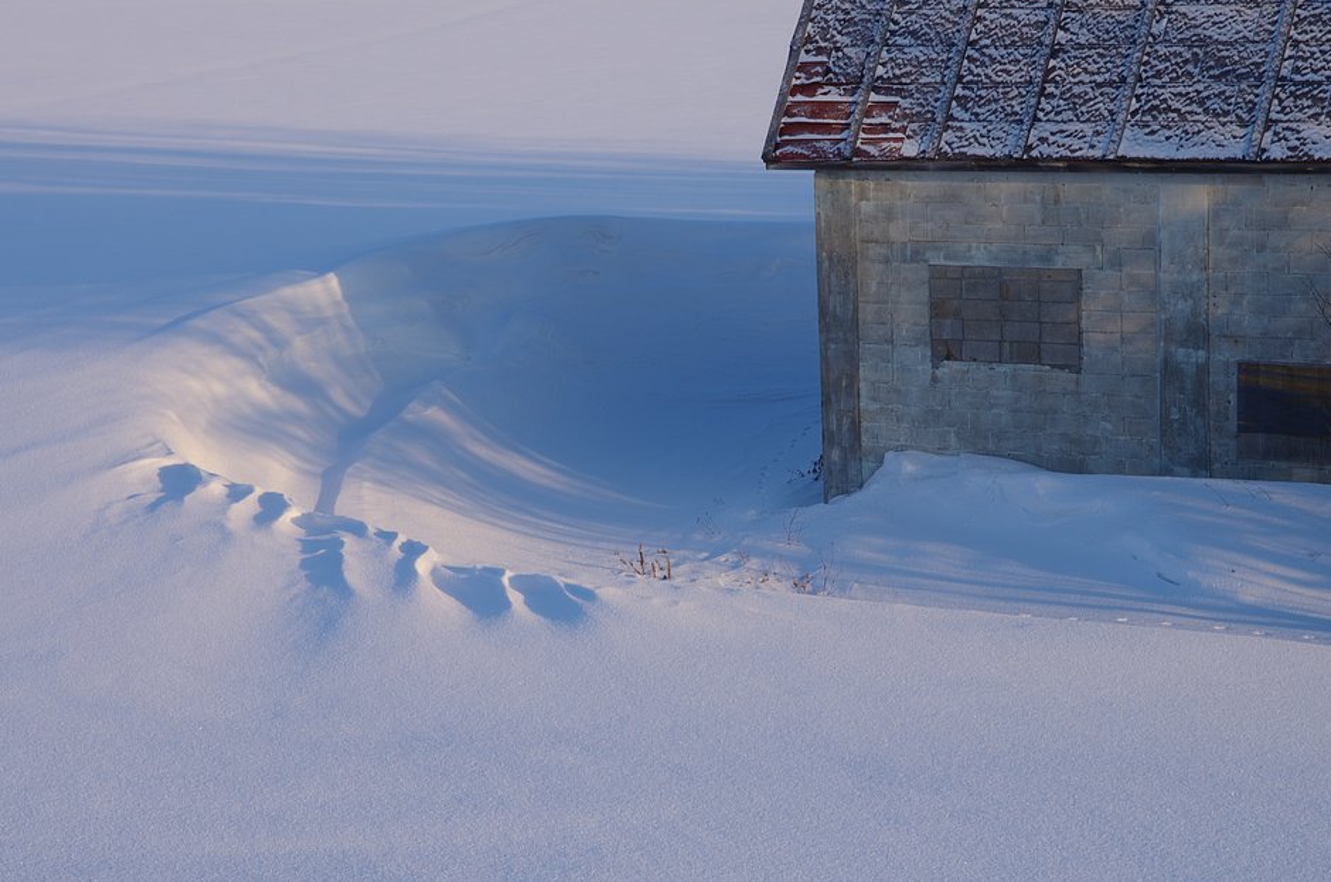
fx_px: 3616
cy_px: 406
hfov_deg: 20.9
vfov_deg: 13.9
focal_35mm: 98
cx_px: 657
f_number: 10
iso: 200
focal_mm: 60
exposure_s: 1/50
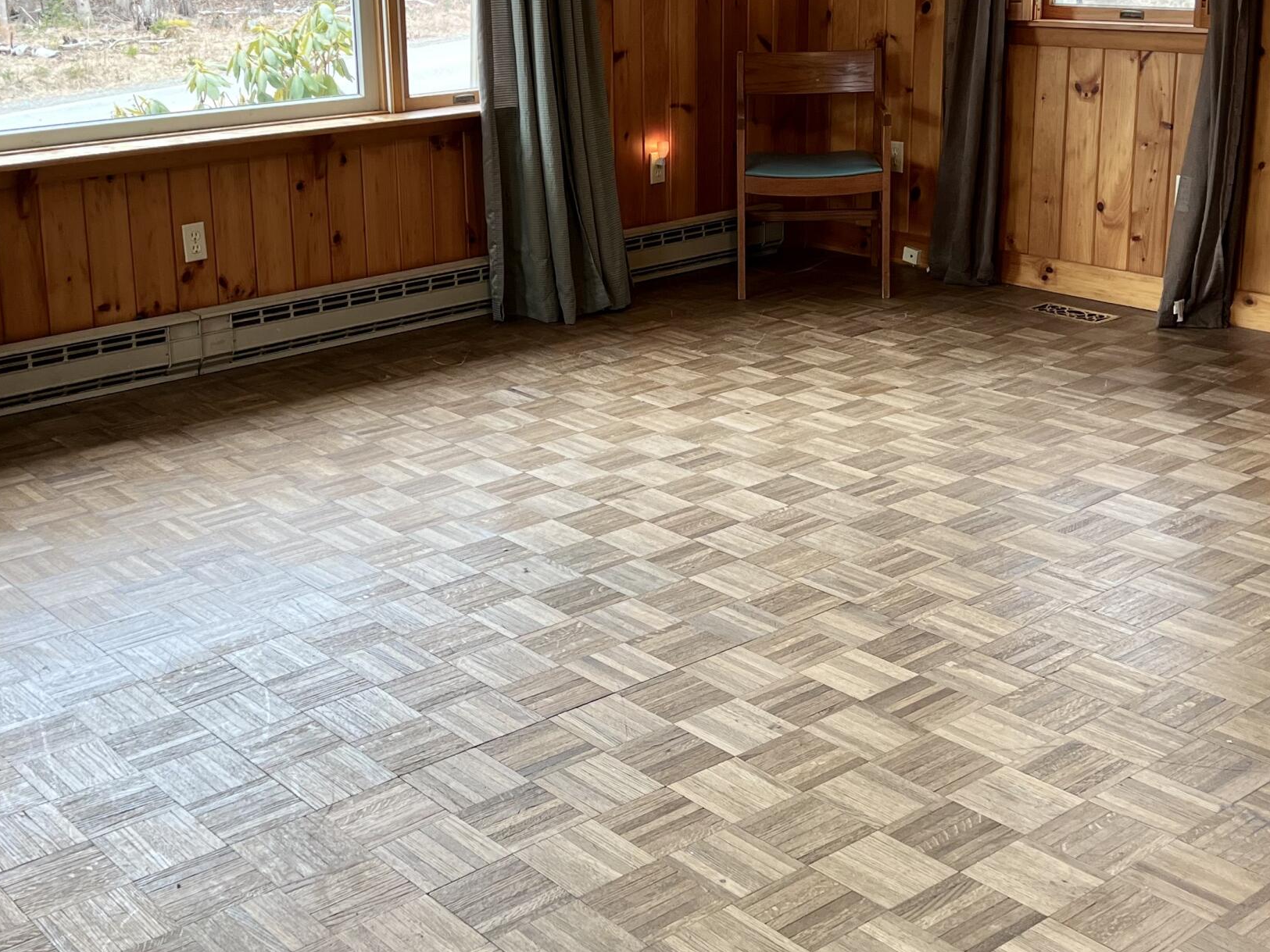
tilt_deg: -12.4
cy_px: 271
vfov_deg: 29.9
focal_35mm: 48
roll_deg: +1.6
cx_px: 555
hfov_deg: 39.6
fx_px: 1761
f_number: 1.5
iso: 80
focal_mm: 5.7
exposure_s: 1/60
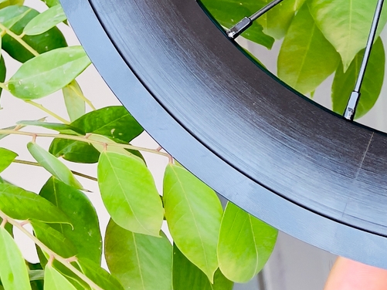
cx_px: 445
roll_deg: +2.6
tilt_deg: -21.6
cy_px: -169
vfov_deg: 16.0
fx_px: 928
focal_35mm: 83
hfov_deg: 22.0
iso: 32
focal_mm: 4.2
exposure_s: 1/324
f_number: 1.6
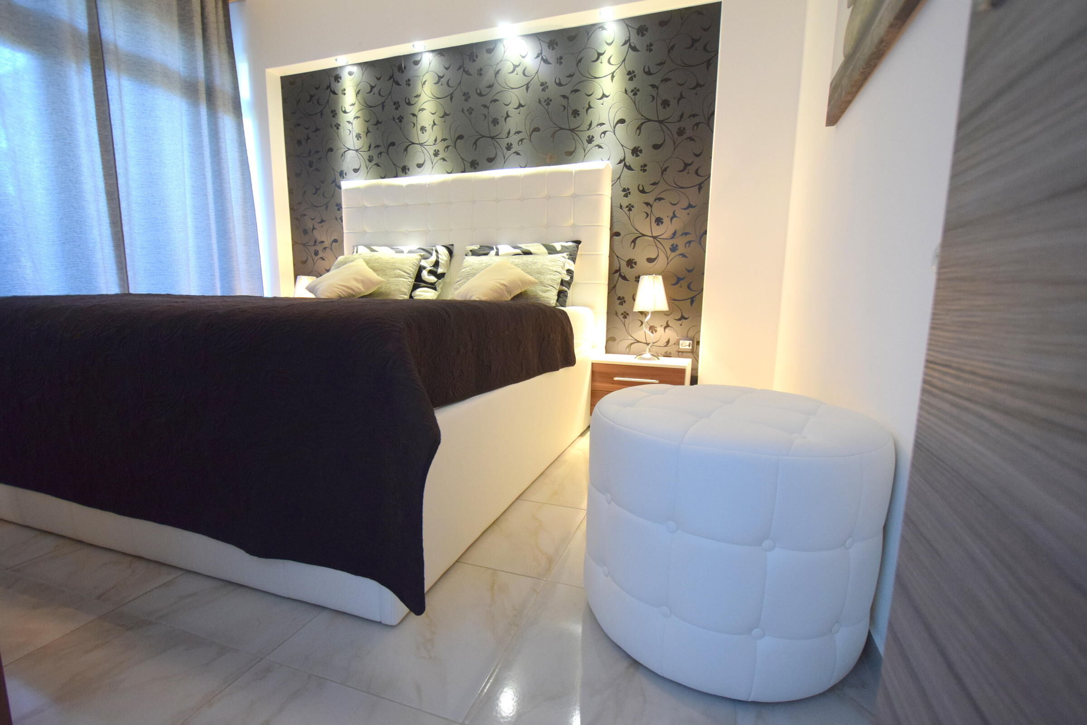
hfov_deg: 100.4
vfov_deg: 77.3
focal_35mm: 15
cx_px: 544
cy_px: 362
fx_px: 453
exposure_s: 1/60
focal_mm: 10
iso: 2000
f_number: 3.5
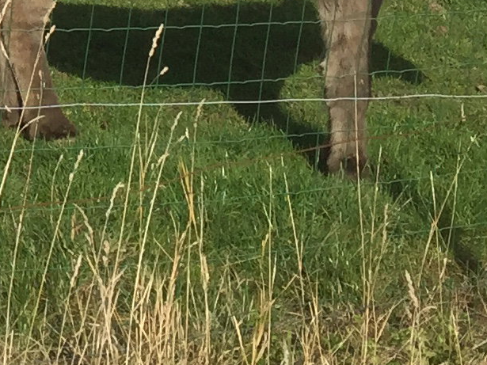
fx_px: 2166
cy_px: -303
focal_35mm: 154
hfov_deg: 11.4
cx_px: -518
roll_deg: +2.0
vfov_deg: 9.2
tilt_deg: -0.4
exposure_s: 1/1883
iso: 32
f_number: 2.2
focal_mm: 4.15
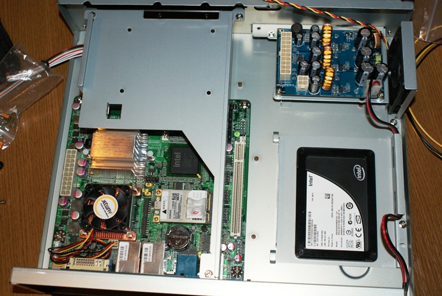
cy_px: 148
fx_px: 553
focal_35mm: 45
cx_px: 221
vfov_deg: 30.0
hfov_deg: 43.5
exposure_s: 1/60
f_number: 5.6
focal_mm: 30
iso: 400
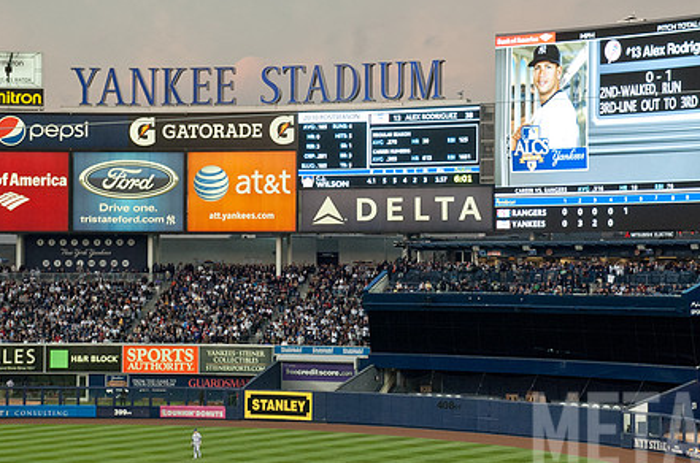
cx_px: 375
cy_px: 248
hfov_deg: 22.9
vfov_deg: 15.3
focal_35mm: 89
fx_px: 1727
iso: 320
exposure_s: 1/160
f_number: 6.3
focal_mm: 44
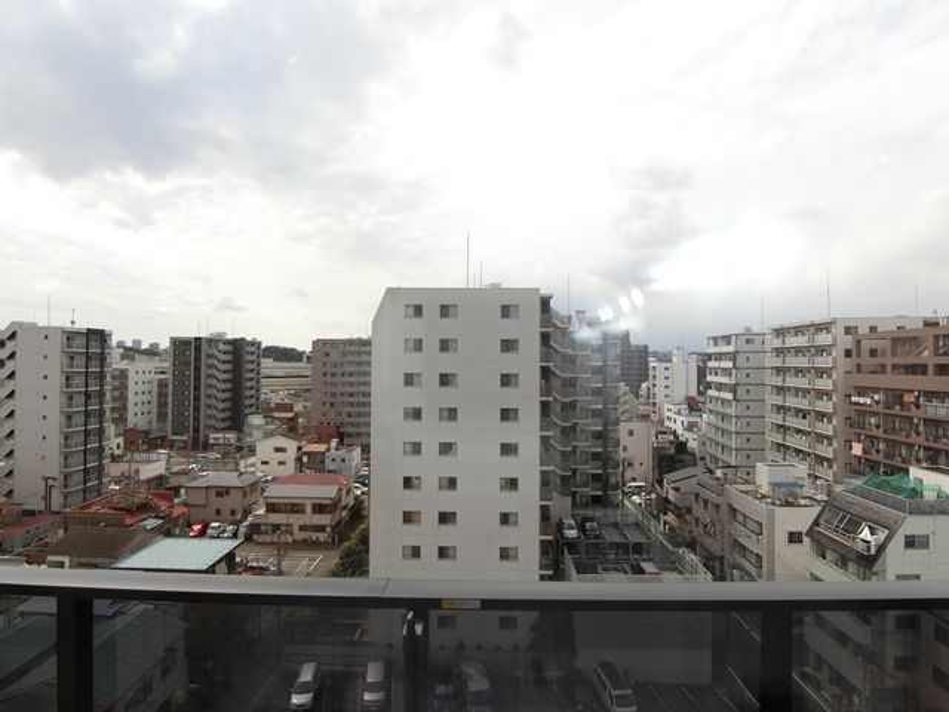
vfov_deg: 68.7
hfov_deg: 84.7
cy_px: 356
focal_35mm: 19
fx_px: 521
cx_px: 474
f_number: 6.9
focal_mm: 4.06
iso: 80
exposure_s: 1/200
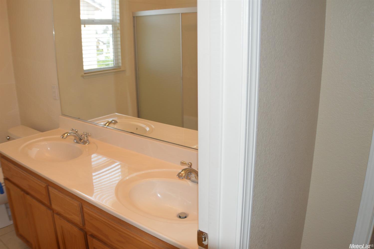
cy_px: 124
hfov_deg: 49.6
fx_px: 405
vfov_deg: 34.1
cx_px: 187
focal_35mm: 39
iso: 320
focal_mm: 26
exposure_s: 1/125
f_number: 4
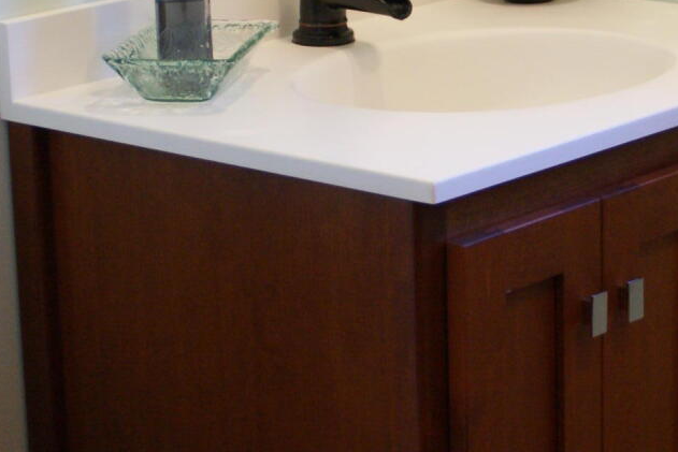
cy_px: 143
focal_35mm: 133
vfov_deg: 10.3
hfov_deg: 15.4
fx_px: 2505
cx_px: 501
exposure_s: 1/50
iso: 400
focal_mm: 28
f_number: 4
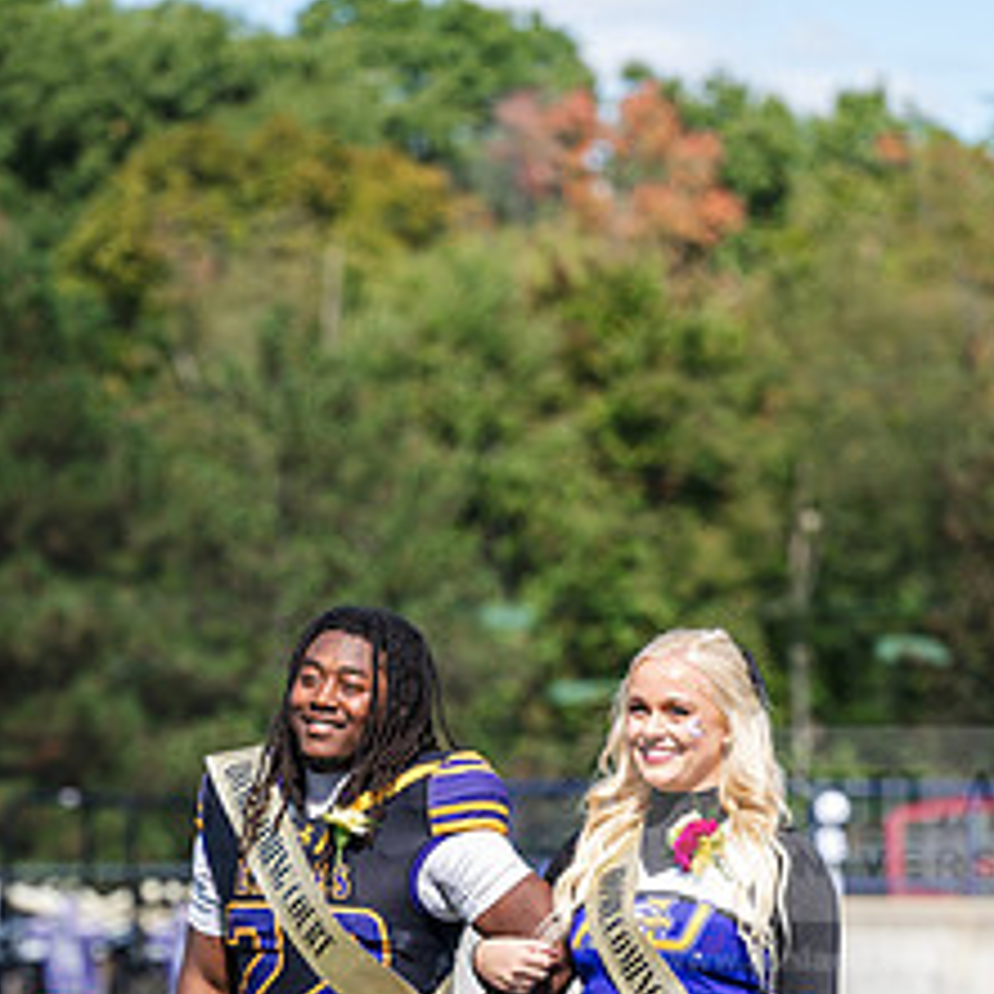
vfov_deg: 7.2
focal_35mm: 242
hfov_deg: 7.2
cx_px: 553
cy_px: 1007
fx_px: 7862
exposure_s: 1/500
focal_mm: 140
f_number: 4
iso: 100
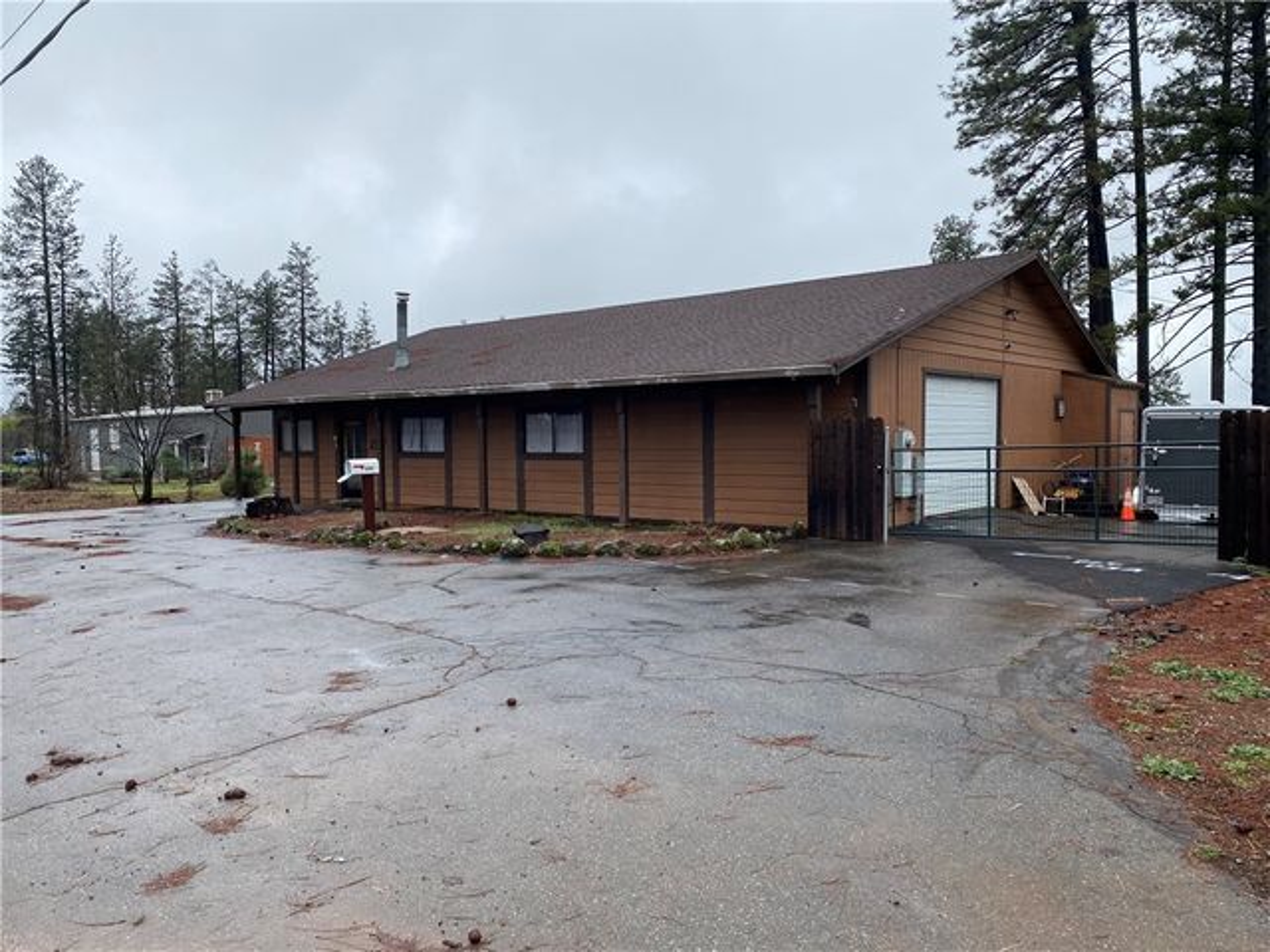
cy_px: 476
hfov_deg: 67.3
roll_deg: +0.1
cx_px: 635
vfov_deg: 53.1
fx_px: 954
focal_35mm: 26
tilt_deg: -2.9
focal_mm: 4.25
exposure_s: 1/1412
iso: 32
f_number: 1.8
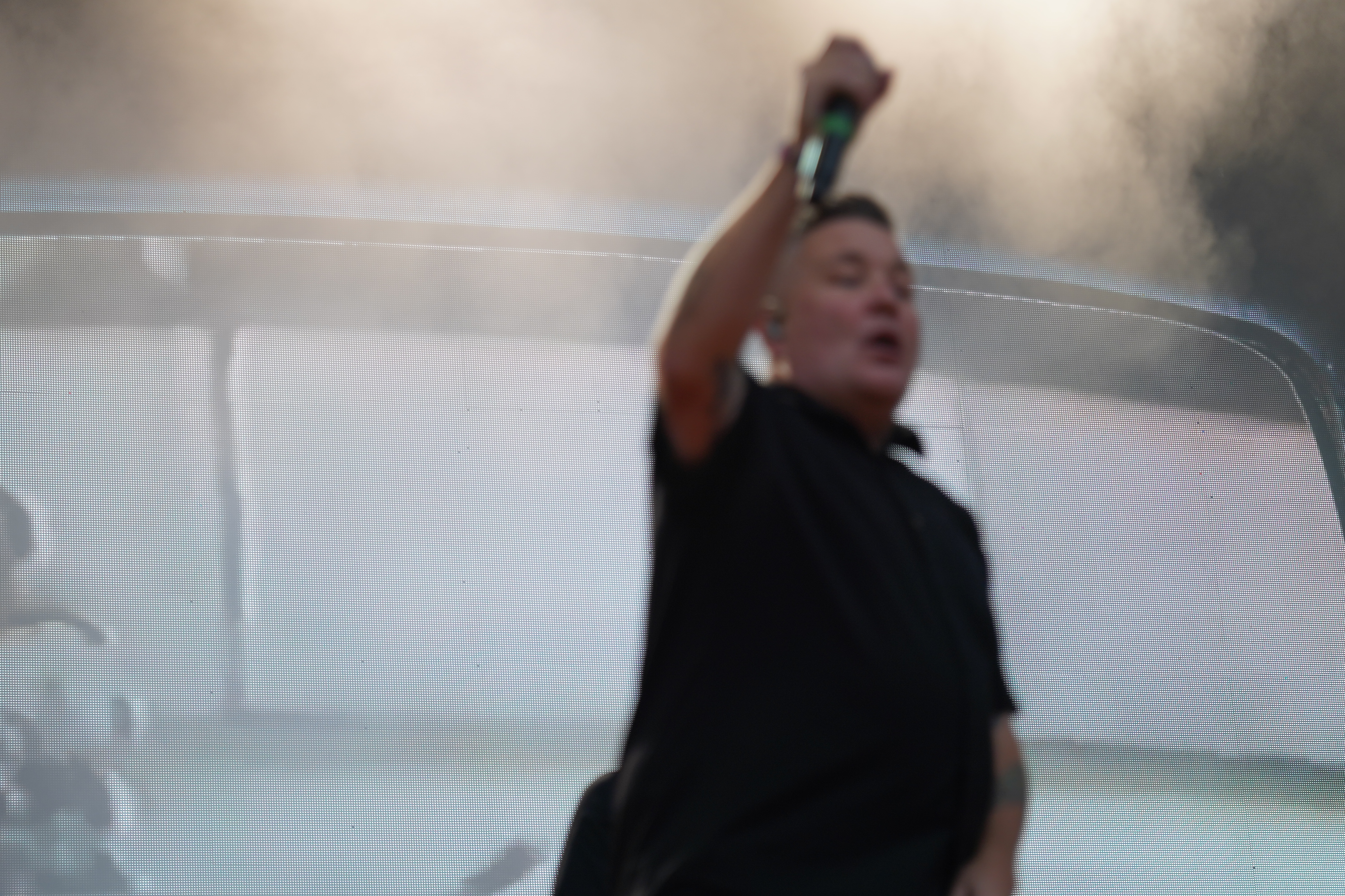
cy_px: 448
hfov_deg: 19.5
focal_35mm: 105
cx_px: 672
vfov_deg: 13.0
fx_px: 3923
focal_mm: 105
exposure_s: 1/125
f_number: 4
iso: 400
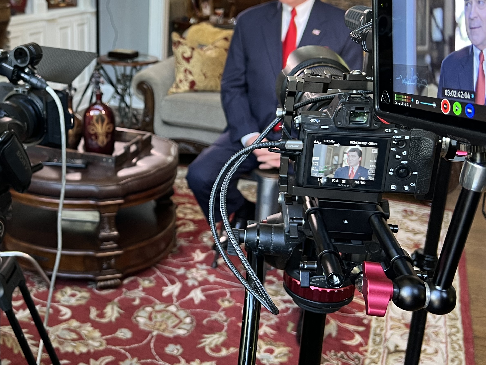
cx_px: 108
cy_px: 132
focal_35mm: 44
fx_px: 618
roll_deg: +0.0
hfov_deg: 41.4
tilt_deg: -16.7
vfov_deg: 32.7
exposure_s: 1/60
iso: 125
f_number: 1.5
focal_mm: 5.7
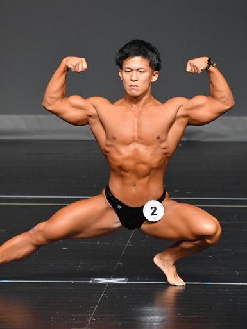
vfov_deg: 3.0
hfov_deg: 2.3
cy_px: 164
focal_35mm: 653
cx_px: 119
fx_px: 6210
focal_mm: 300
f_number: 5.6
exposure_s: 1/400
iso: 2500
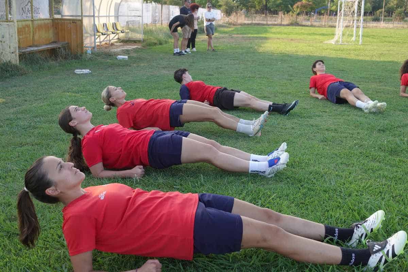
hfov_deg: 46.4
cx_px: 204
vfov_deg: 31.9
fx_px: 476
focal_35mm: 42
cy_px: 136
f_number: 2.8
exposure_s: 1/250
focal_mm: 15.87
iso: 125
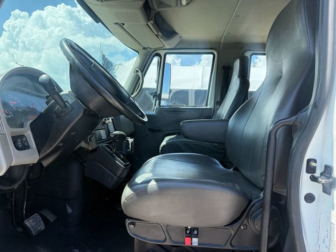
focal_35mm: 24
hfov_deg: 71.6
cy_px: 126
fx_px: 233
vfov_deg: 56.8
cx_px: 168
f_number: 1.78
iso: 100
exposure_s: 1/1361
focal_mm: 6.76
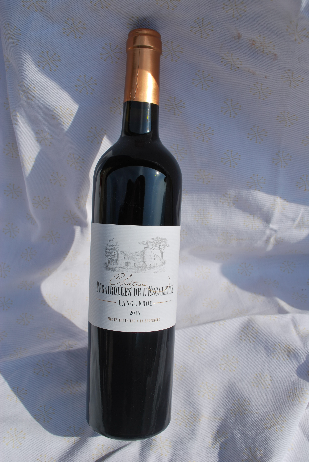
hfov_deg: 40.1
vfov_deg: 57.2
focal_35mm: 33
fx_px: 424
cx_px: 154
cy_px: 231
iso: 100
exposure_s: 1/320
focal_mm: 22
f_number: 9
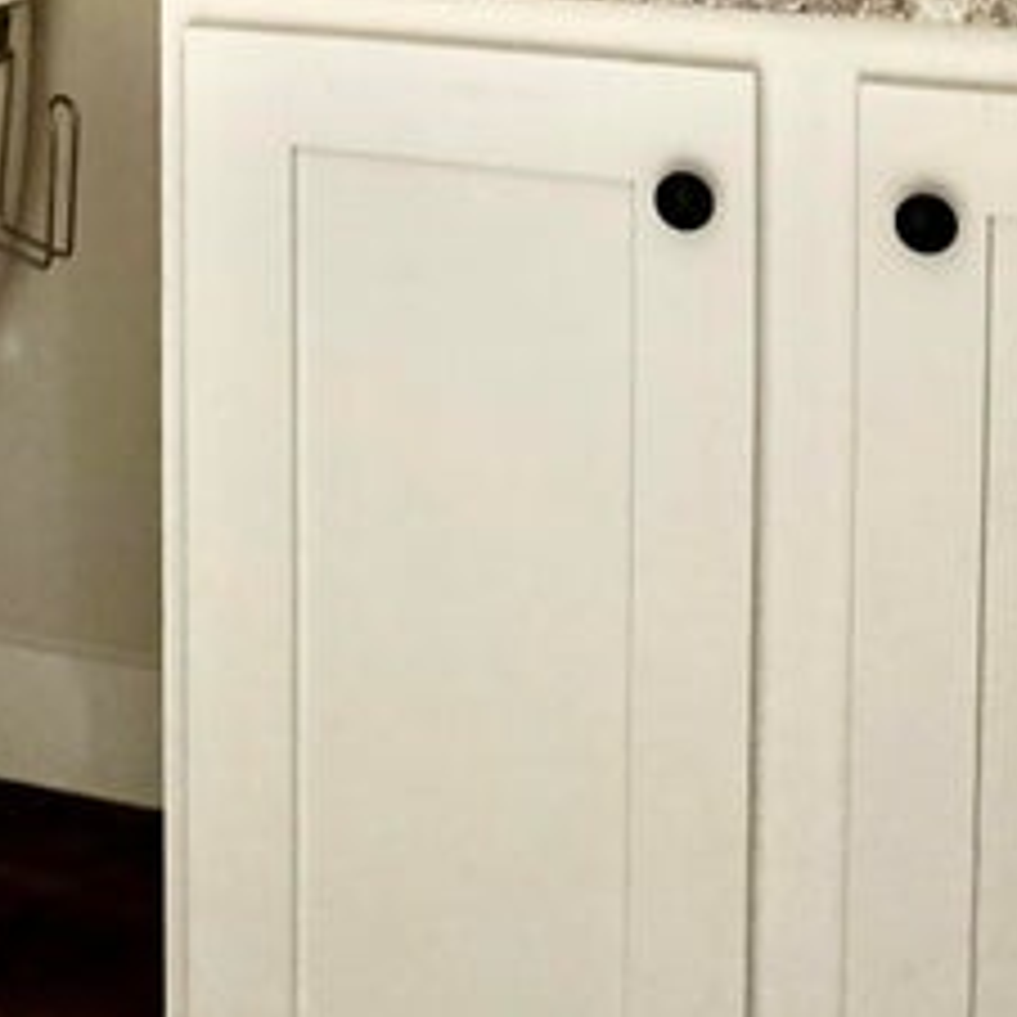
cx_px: 261
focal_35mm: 60
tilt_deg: -2.4
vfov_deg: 24.6
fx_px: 1994
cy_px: -338
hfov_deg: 28.2
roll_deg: +0.1
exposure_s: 1/30
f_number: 1.78
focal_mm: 6.76
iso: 1250
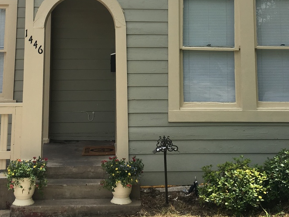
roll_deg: -0.2
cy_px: -7
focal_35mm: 60
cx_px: 143
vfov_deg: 23.3
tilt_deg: +8.8
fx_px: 501
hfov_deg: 32.2
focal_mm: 4.15
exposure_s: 1/999
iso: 25
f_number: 2.2
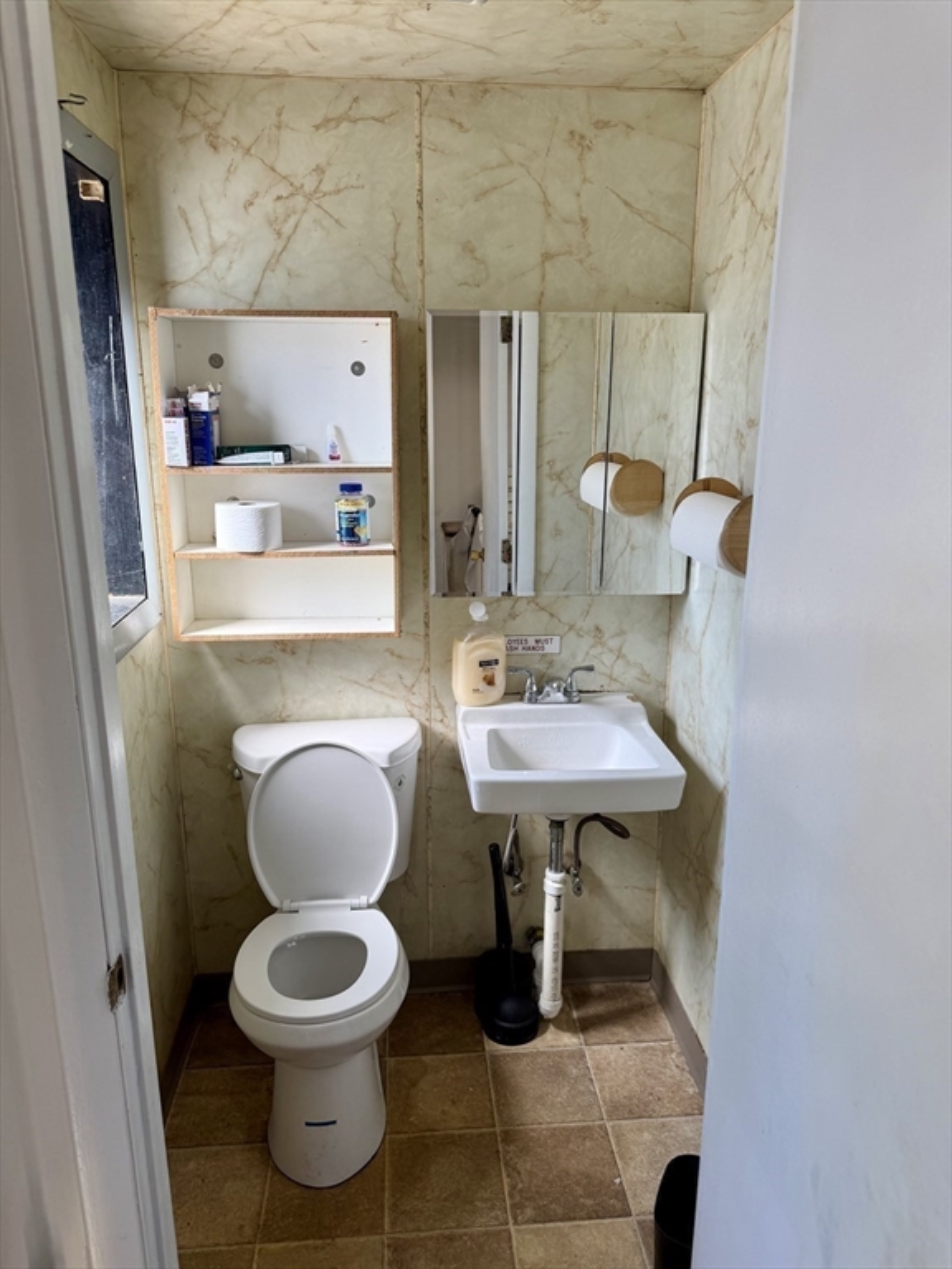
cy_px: 634
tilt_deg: -14.8
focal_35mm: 24
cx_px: 476
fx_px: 880
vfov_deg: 71.6
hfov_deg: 56.8
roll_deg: -1.1
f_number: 1.78
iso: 50
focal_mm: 6.76
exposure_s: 1/120
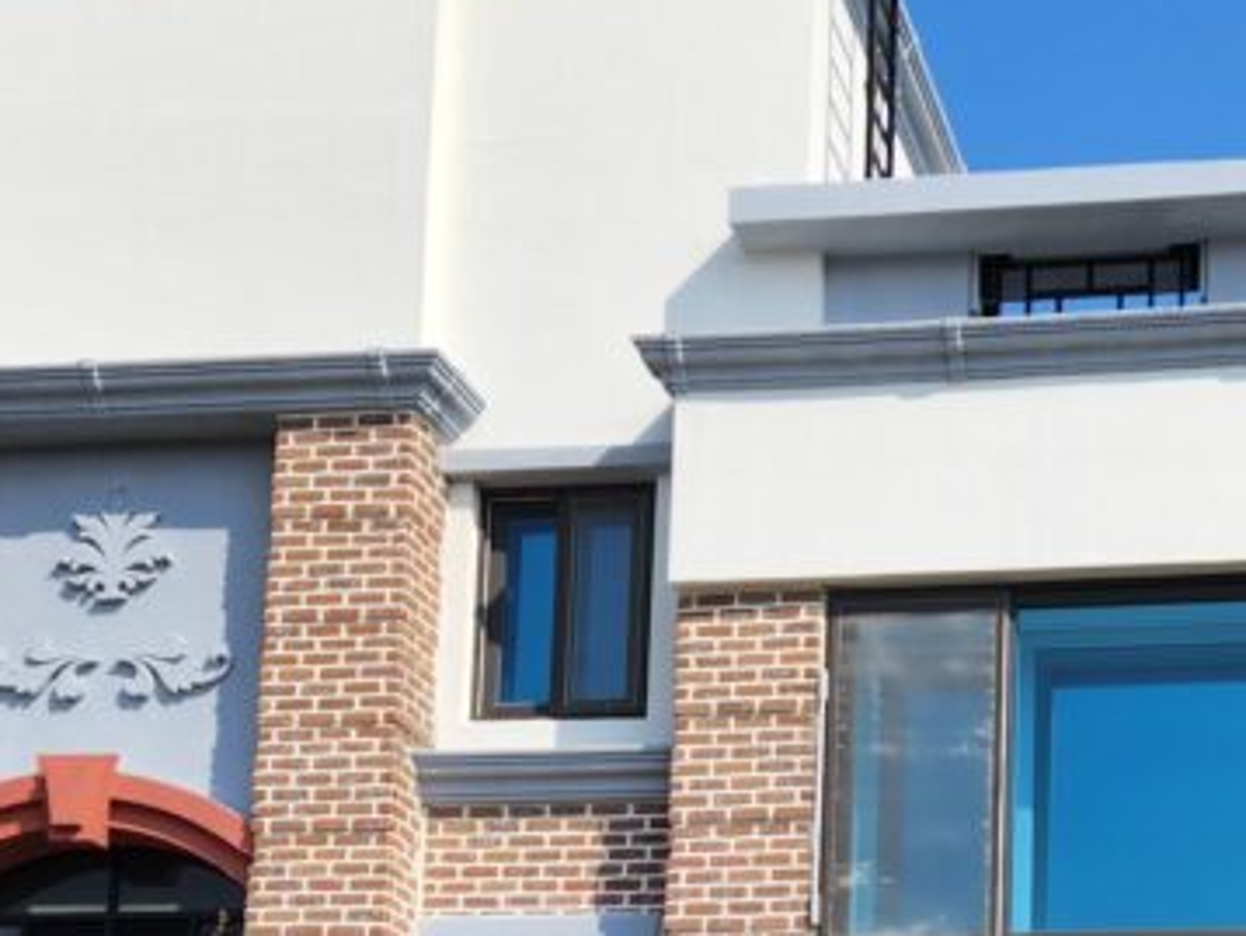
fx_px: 2773
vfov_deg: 18.1
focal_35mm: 77
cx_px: 1162
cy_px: 1145
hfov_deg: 24.5
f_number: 1.8
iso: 20
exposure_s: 1/1765
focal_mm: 5.4
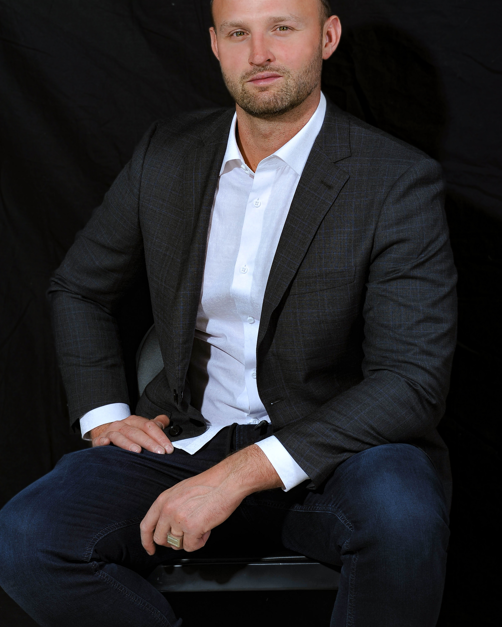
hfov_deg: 12.1
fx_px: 2359
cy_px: 253
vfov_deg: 15.1
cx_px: 251
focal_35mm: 127
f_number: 11
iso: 200
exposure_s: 1/160
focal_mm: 112
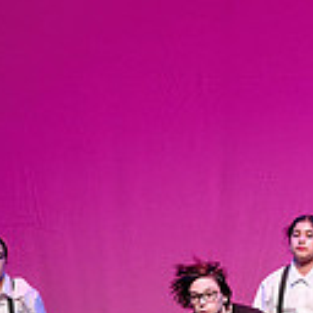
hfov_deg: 4.4
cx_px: 423
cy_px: 339
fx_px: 4041
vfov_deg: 4.4
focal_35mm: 395
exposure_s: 1/500
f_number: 2.8
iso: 800
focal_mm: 95
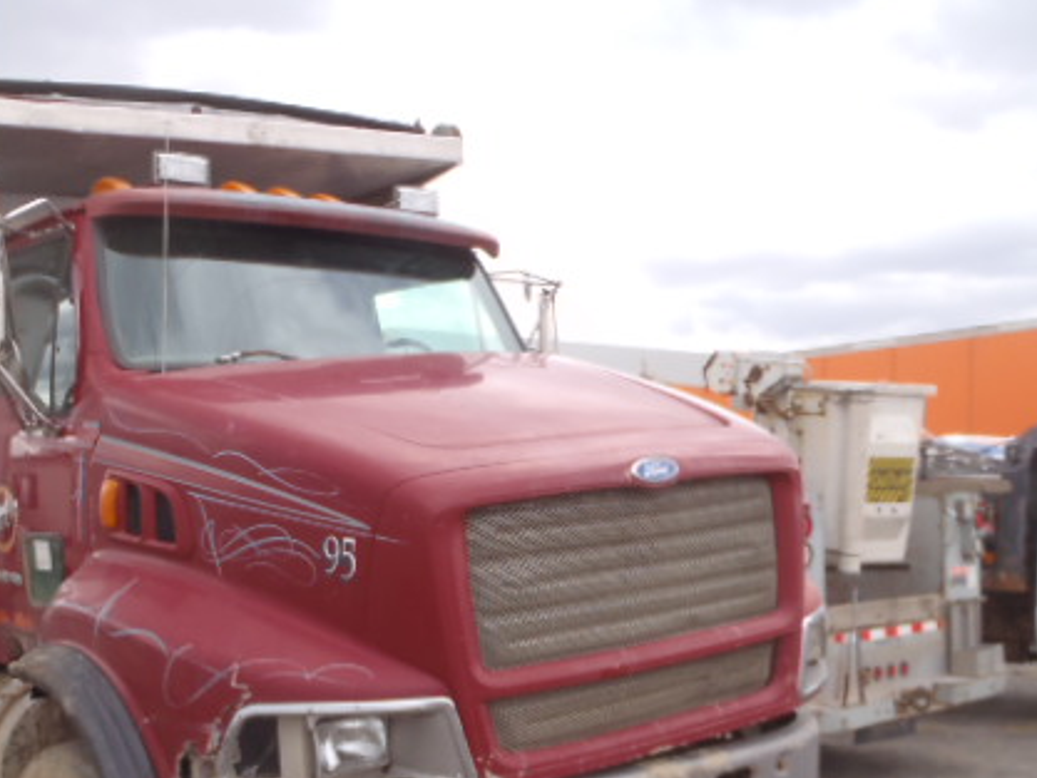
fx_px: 1289
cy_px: 567
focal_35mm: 43
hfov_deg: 43.2
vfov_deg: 33.1
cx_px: 341
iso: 80
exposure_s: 1/200
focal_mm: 5
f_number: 4.5
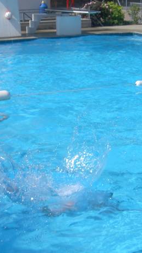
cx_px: 65
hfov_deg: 16.3
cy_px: 123
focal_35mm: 74
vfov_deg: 28.6
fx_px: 496
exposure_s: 1/640
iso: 100
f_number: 4.7
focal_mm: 8
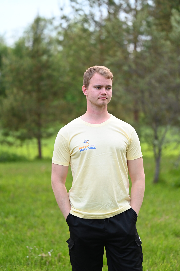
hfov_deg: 14.5
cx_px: 90
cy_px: 136
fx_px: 706
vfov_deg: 21.7
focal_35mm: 94
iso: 2500
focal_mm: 94
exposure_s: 1/800
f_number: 2.8
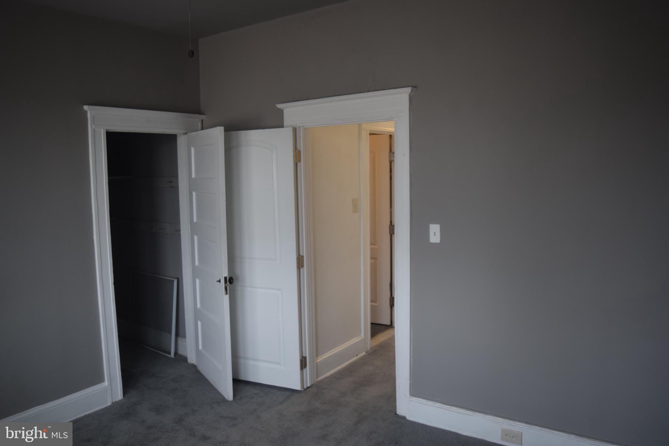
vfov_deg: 36.9
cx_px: 334
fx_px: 669
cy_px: 223
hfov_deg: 53.1
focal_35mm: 36
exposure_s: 1/60
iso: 450
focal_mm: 24
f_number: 4
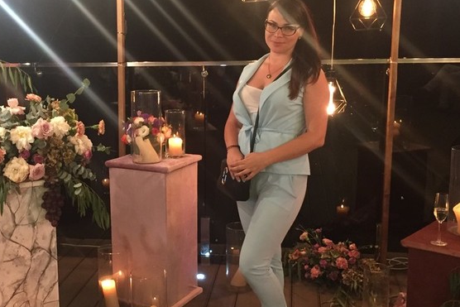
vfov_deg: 27.0
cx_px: 157
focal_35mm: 50
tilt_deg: -10.3
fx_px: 639
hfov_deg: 39.2
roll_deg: +0.1
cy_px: 162
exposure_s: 1/25
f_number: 2.2
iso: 250
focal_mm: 4.15
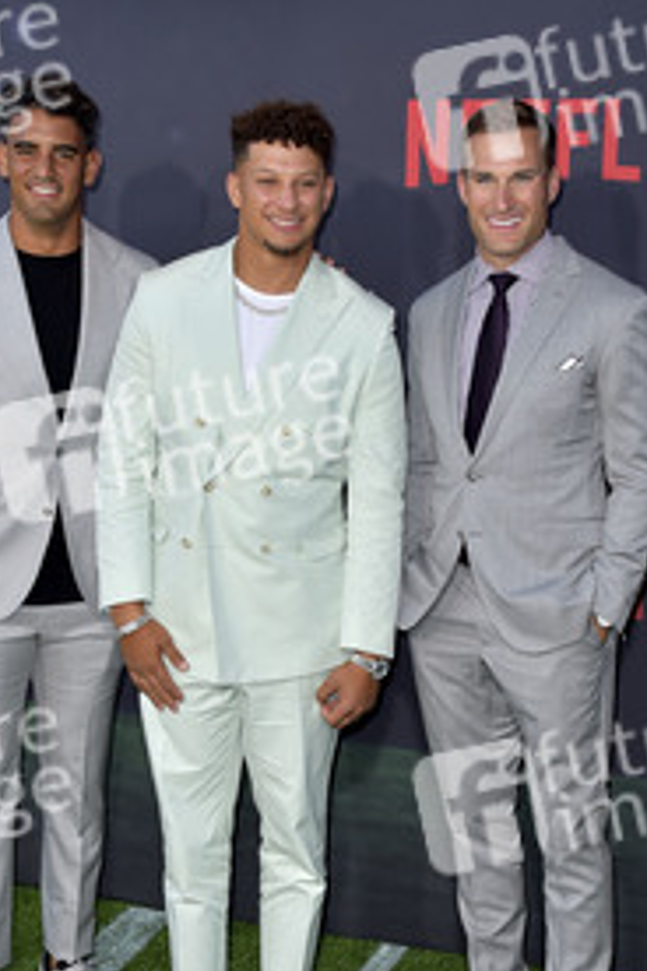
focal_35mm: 61
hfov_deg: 22.2
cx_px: 276
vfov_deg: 32.7
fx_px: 1644
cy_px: 616
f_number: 6.3
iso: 400
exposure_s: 1/250
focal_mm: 42
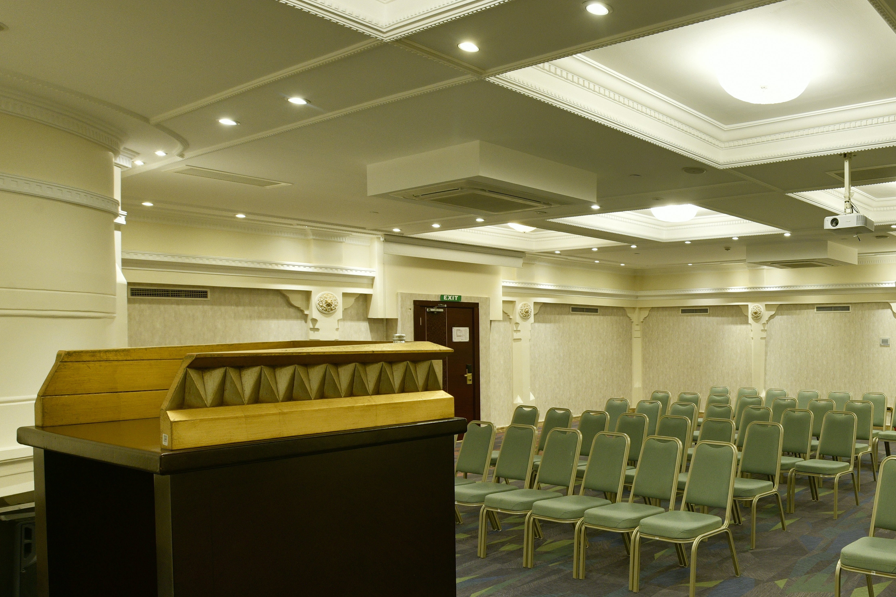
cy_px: 336
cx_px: 823
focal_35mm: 26
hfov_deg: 58.3
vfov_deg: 49.4
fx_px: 647
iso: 1250
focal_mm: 14
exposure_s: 1/5
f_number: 11
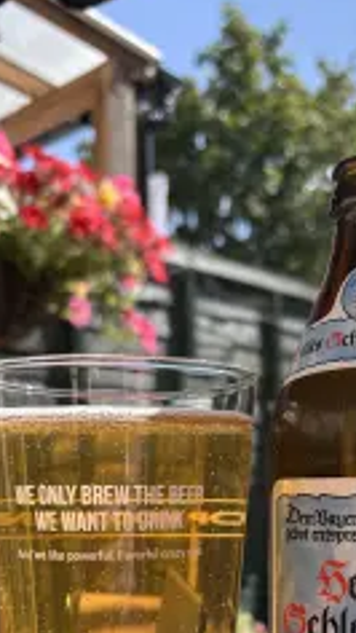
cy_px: 518
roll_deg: +0.0
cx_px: 236
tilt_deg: -3.1
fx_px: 804
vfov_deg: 40.9
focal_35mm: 48
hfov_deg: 24.8
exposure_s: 1/1248
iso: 50
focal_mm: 5.96
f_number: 1.6
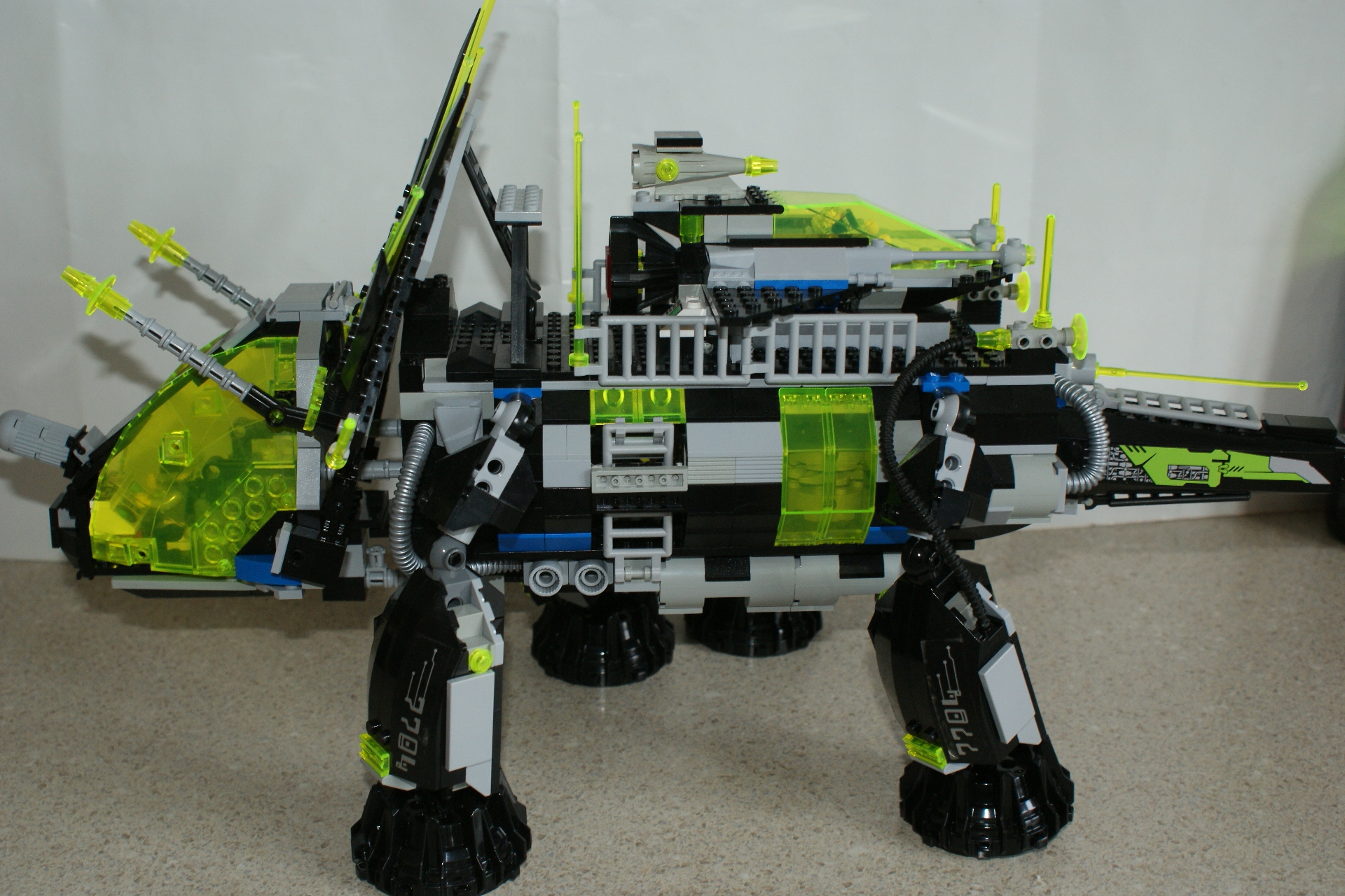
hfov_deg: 49.6
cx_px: 672
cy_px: 448
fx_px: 1457
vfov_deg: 34.2
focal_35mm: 39
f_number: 5.6
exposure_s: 1/60
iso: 400
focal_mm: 26
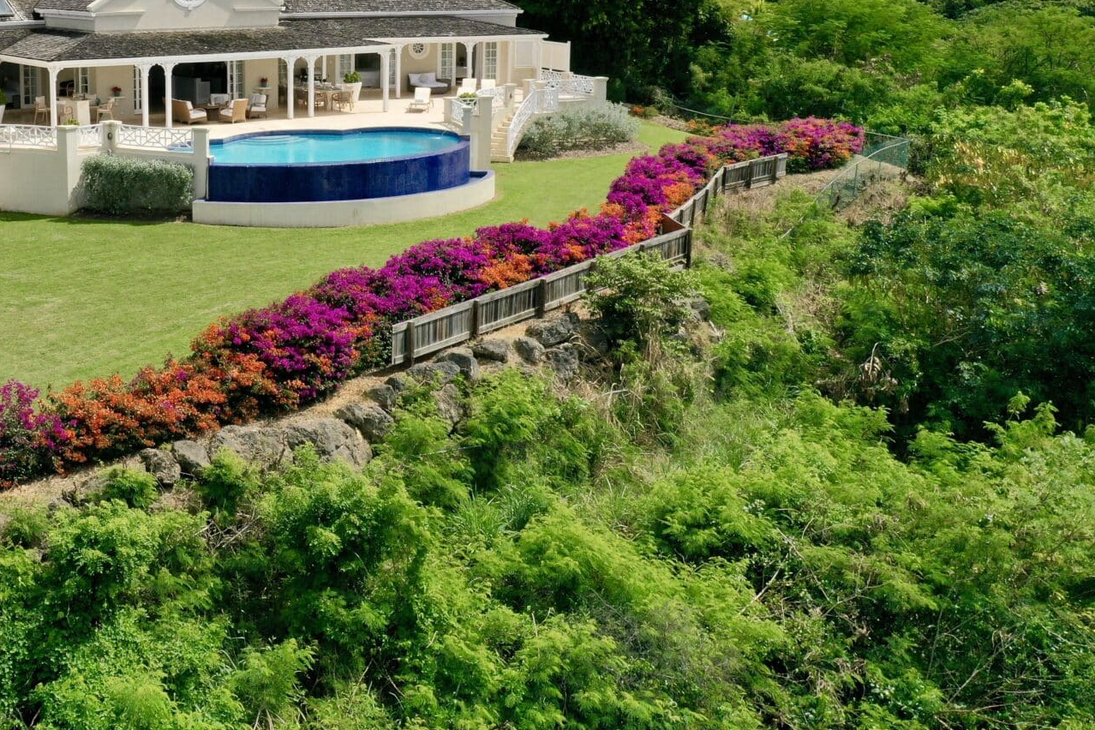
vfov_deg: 28.8
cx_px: 205
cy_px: 172
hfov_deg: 40.8
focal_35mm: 46
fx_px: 1399
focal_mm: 10.26
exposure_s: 1/800
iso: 100
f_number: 7.1
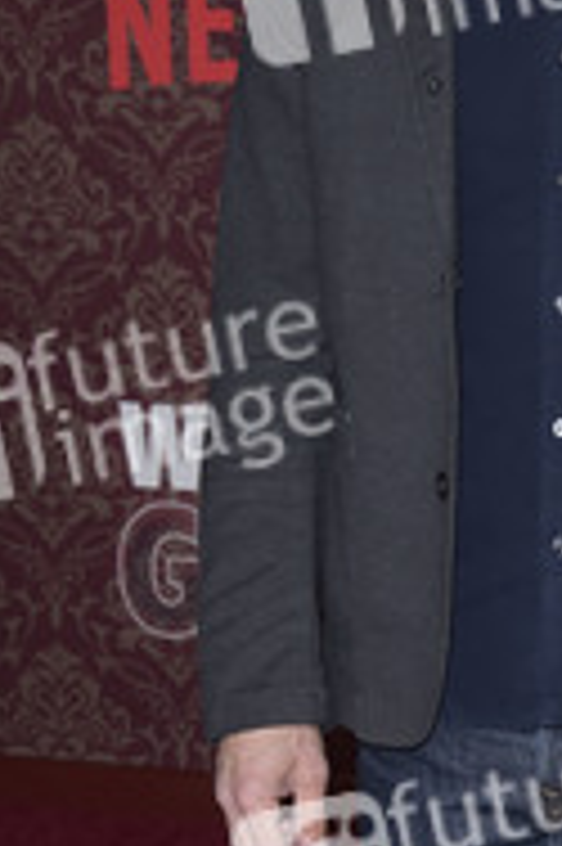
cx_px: 596
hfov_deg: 10.3
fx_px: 3096
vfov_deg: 15.5
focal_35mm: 132
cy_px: 184
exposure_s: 1/250
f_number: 6.3
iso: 400
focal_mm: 62
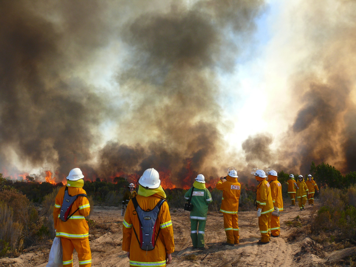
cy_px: 134
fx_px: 360
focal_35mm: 35
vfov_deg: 40.7
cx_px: 178
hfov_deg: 52.6
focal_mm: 7.4
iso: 100
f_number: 5
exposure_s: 1/250
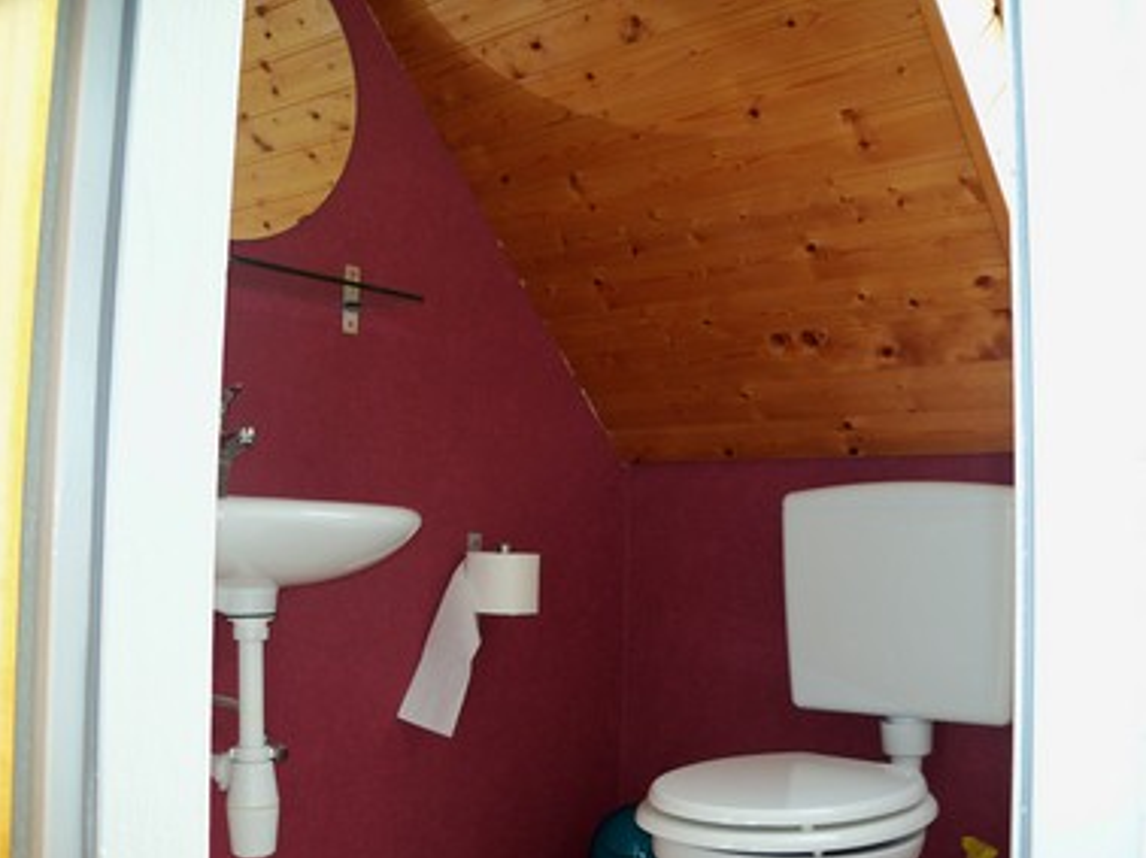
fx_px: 1224
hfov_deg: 50.1
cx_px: 543
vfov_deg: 38.6
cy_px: 450
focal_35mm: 37
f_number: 3.5
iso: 64
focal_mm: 6.2
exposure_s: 1/60
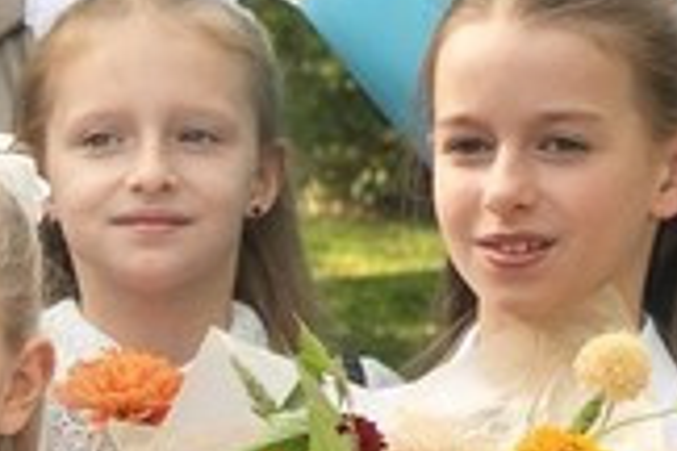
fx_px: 6224
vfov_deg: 4.1
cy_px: 747
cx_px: -1688
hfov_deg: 5.6
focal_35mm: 331
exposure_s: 1/200
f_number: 4
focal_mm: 28
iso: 400
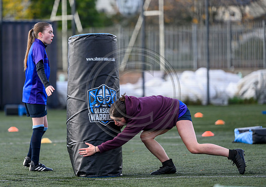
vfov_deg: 6.6
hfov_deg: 9.3
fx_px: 1630
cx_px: 120
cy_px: 96
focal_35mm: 217
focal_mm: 180
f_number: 3.2
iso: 500
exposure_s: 1/1250
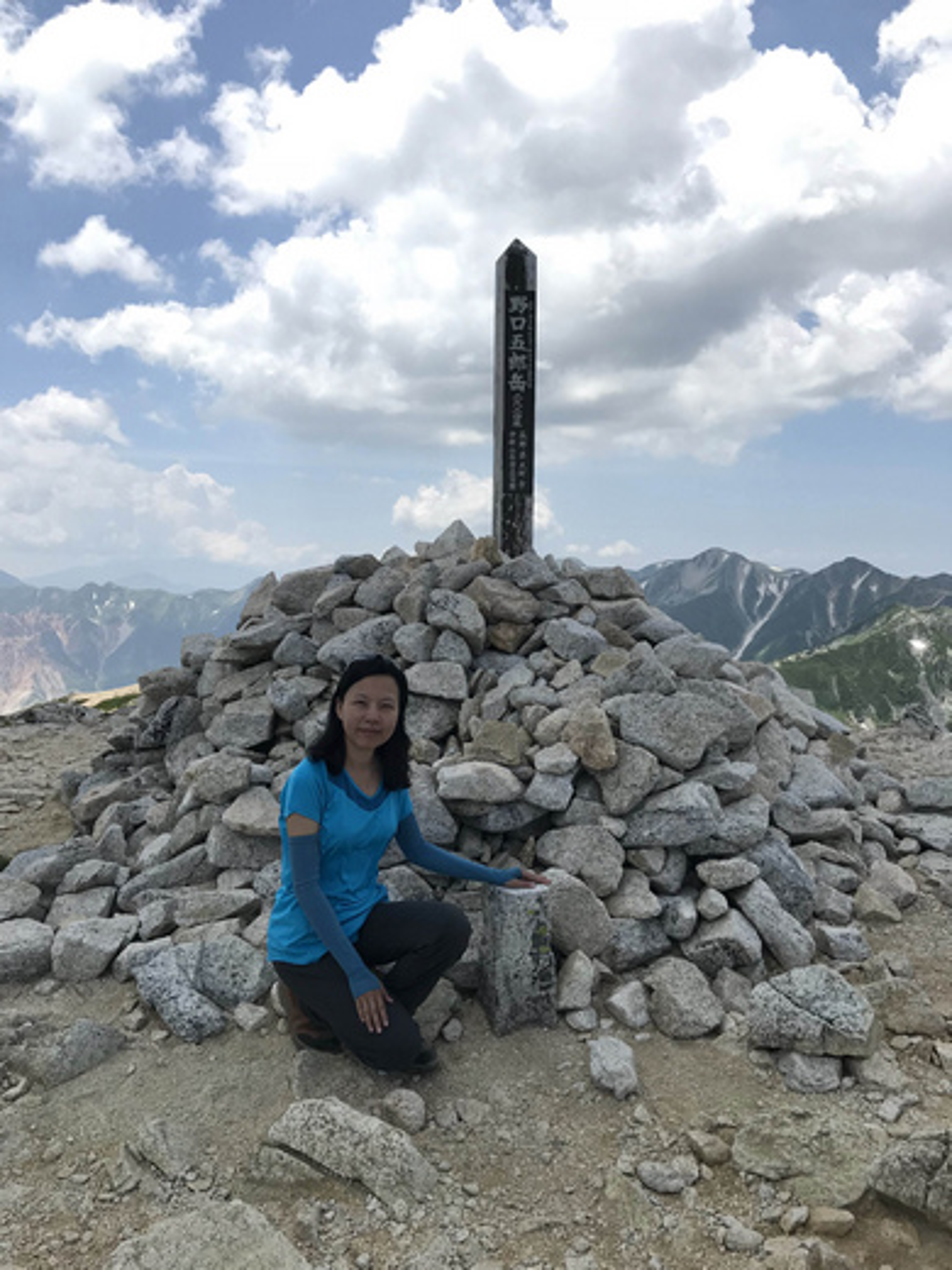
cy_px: 635
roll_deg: -0.3
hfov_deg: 49.7
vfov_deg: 63.4
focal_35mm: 28
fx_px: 1027
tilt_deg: -2.3
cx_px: 476
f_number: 1.8
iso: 20
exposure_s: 1/2227
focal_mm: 3.99
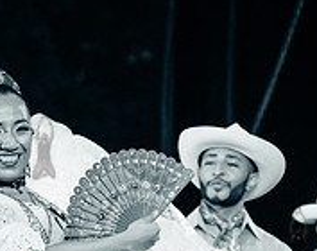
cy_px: 335
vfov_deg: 5.3
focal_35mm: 288
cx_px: 69
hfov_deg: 6.7
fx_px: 2690
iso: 4000
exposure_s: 1/320
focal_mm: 80
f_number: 2.8
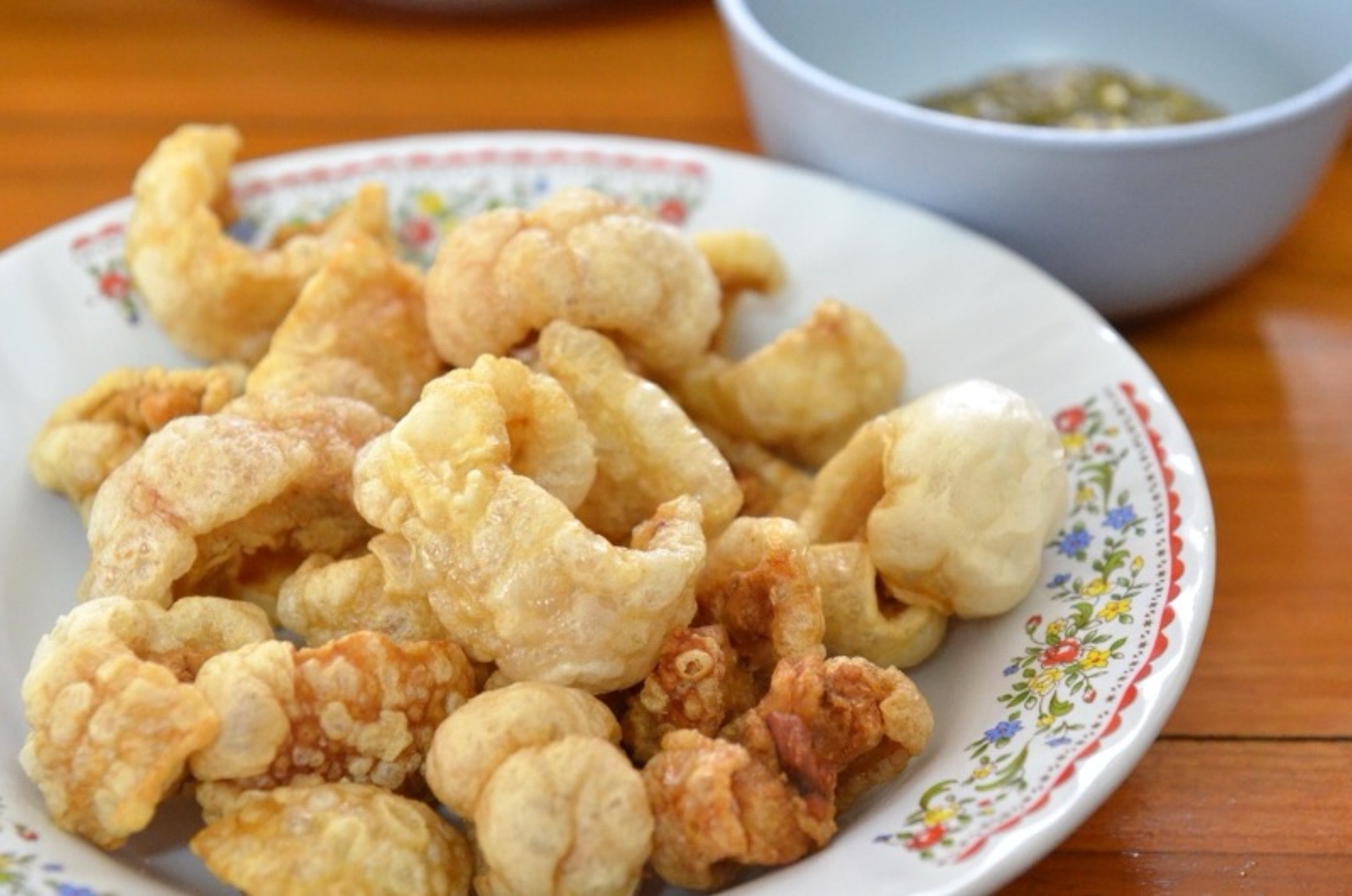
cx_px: 676
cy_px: 448
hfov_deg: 27.0
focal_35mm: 75
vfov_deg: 18.1
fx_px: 2811
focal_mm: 50
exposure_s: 1/60
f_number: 4.5
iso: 3200
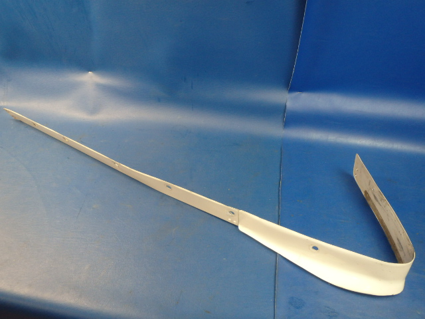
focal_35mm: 28
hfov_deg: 63.4
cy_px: 160
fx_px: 344
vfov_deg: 49.7
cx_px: 212
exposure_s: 1/30
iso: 320
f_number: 3.9
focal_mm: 5
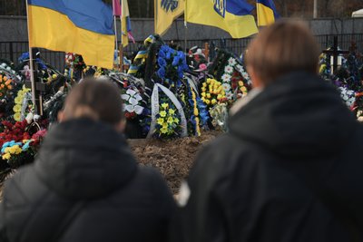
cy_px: 121
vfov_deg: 19.5
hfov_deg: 28.8
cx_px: 182
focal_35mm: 70
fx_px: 706
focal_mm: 70
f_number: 2.8
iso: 200
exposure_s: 1/160
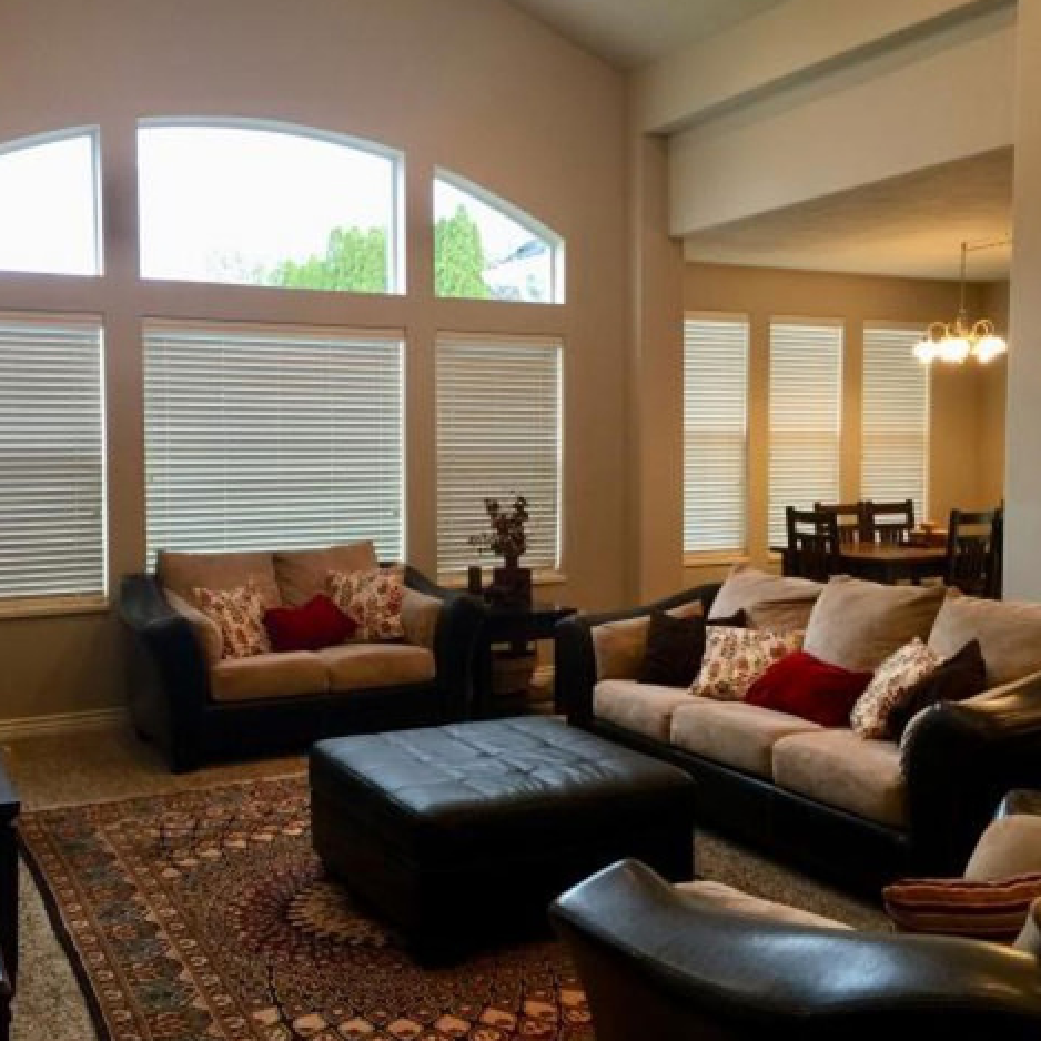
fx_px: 1191
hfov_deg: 47.1
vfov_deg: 47.2
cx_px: 455
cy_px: 517
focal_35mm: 35
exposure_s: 1/30
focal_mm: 4.15
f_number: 2.2
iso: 50
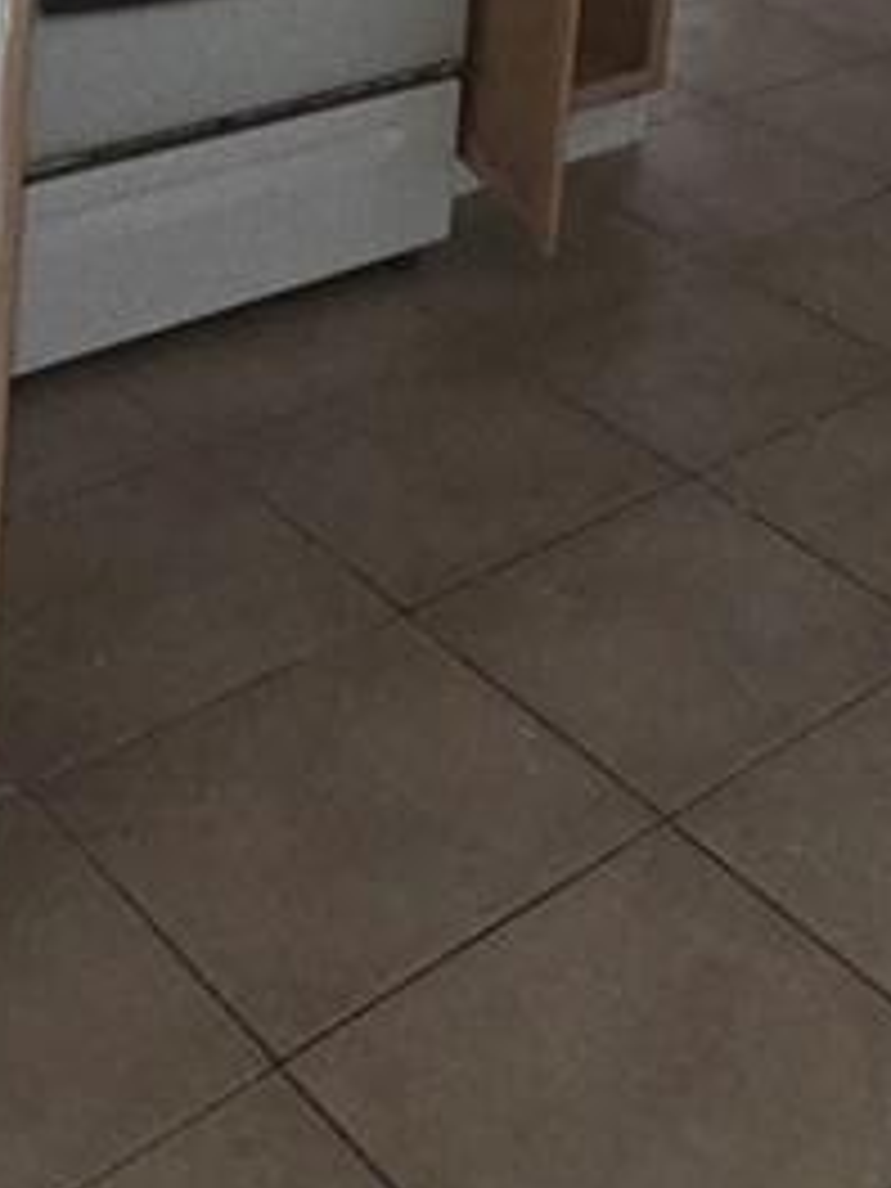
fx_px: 2025
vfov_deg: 25.7
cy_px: -522
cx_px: 954
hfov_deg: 23.4
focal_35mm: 59
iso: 320
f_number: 2.2
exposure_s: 1/60
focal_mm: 2.2
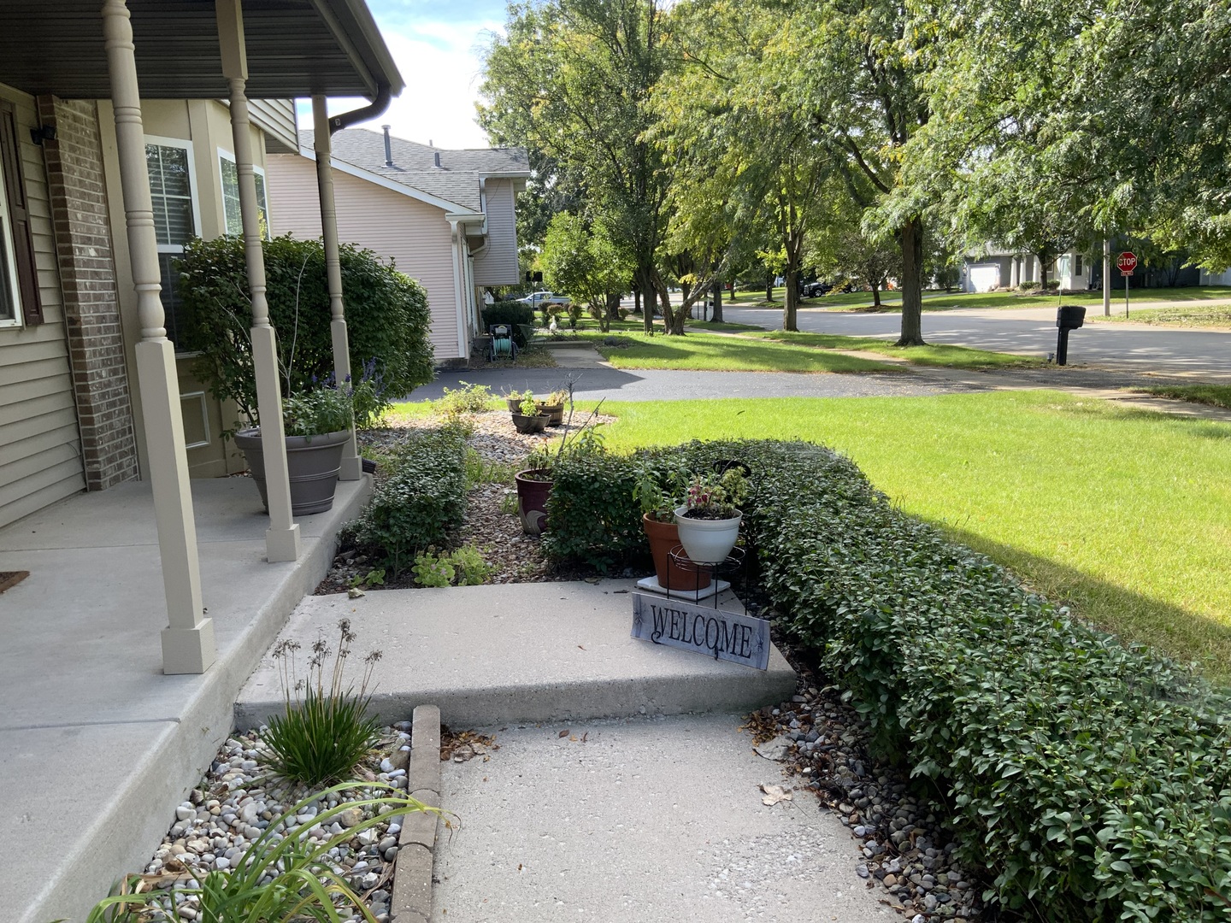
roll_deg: +0.4
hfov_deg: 61.7
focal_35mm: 29
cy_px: 462
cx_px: 616
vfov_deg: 48.2
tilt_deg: -11.2
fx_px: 1031
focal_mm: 3
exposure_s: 1/262
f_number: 1.8
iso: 16
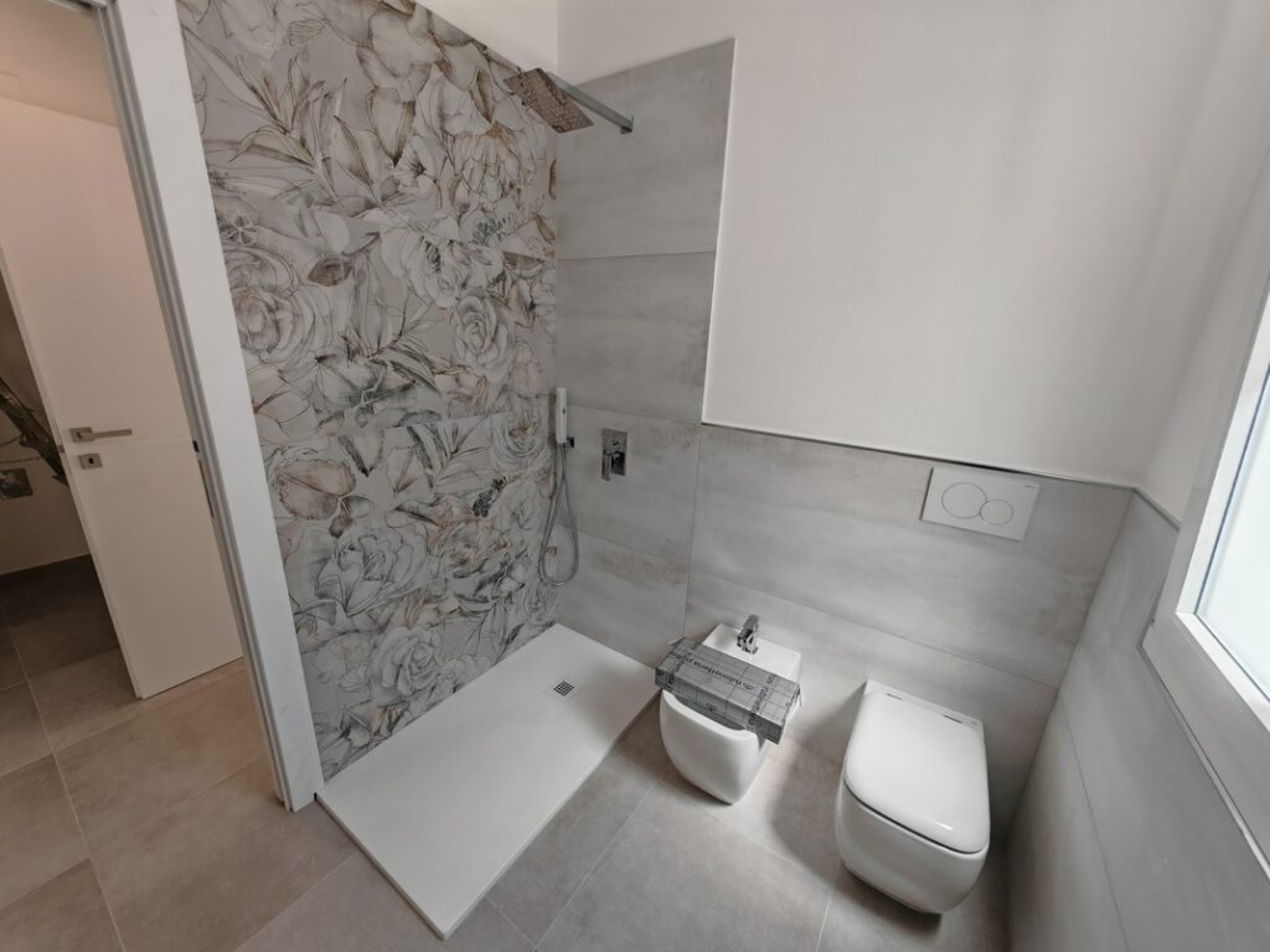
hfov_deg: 106.2
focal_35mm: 13
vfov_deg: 89.9
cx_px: 635
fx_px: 477
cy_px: 476
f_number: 2
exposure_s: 1/50
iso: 125
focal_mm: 1.82
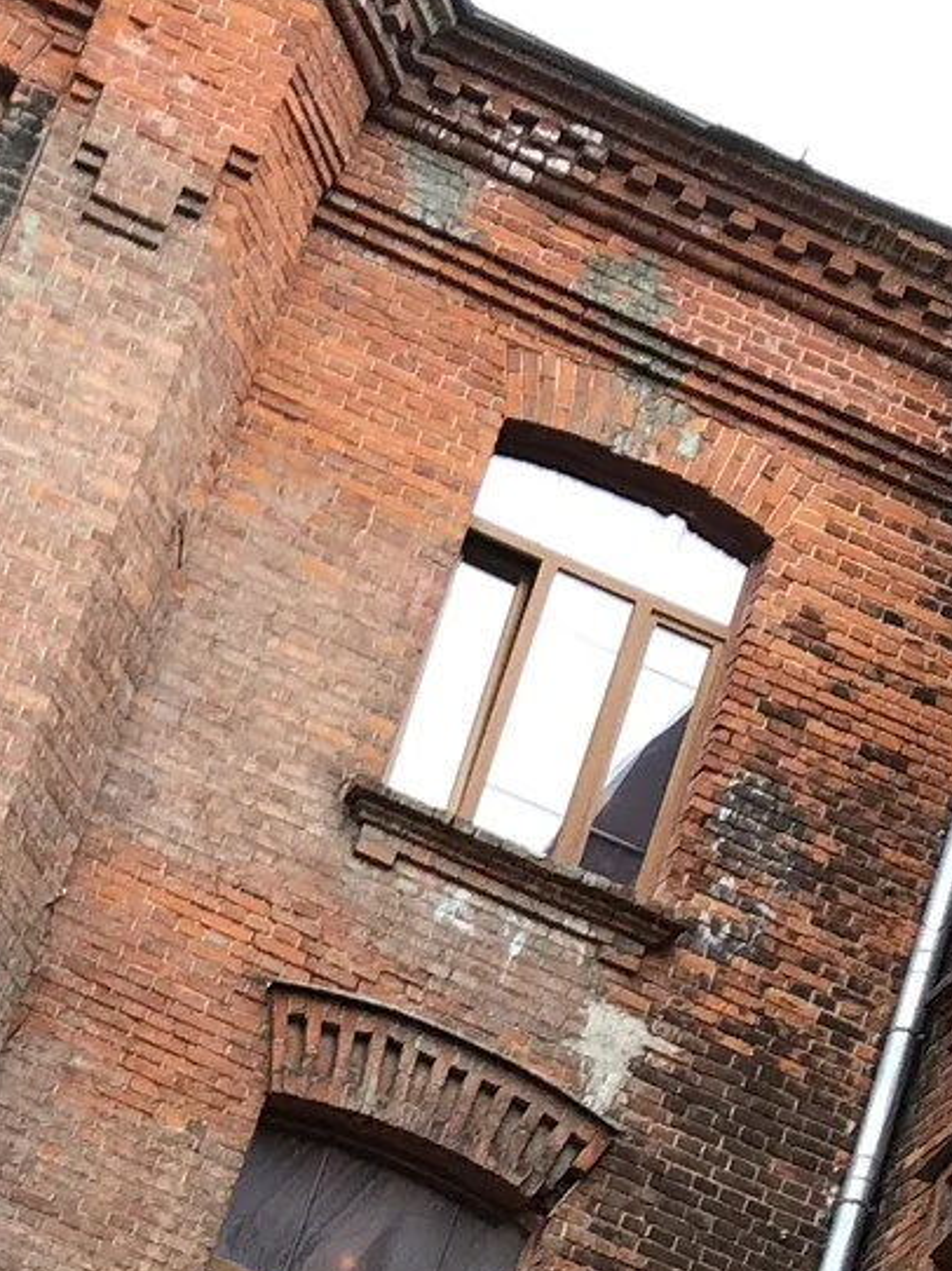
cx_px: -673
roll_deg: -22.2
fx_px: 4551
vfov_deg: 14.8
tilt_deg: +20.0
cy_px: 1867
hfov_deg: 11.2
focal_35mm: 124
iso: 25
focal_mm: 4
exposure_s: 1/100
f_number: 1.8
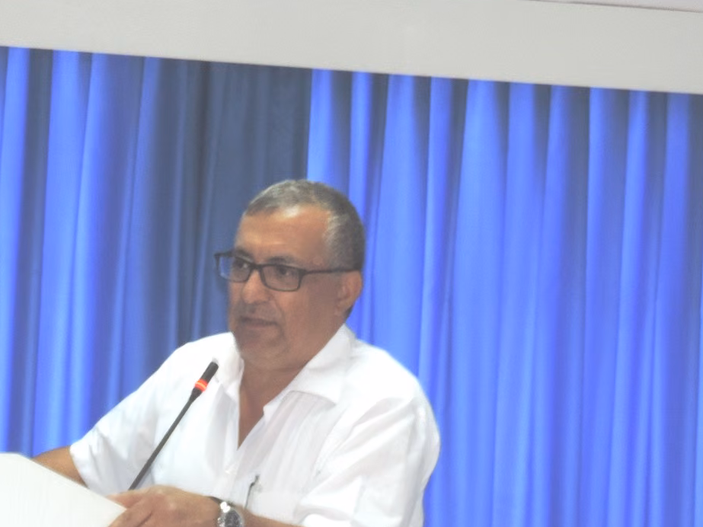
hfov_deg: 17.5
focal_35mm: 111
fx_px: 2254
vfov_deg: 13.1
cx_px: 102
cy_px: 548
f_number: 3.6
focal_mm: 8.9
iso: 200
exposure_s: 1/30
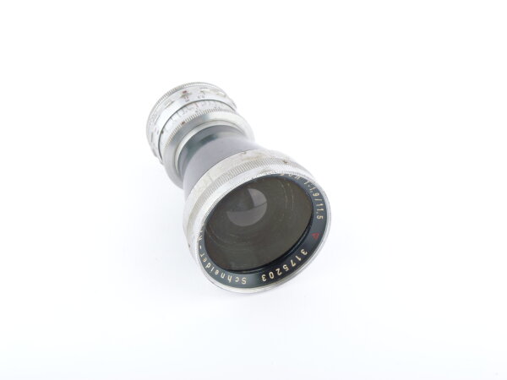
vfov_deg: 16.1
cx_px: 254
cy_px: 190
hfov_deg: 21.3
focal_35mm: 92
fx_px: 1347
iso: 160
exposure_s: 1/250
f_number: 13
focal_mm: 46
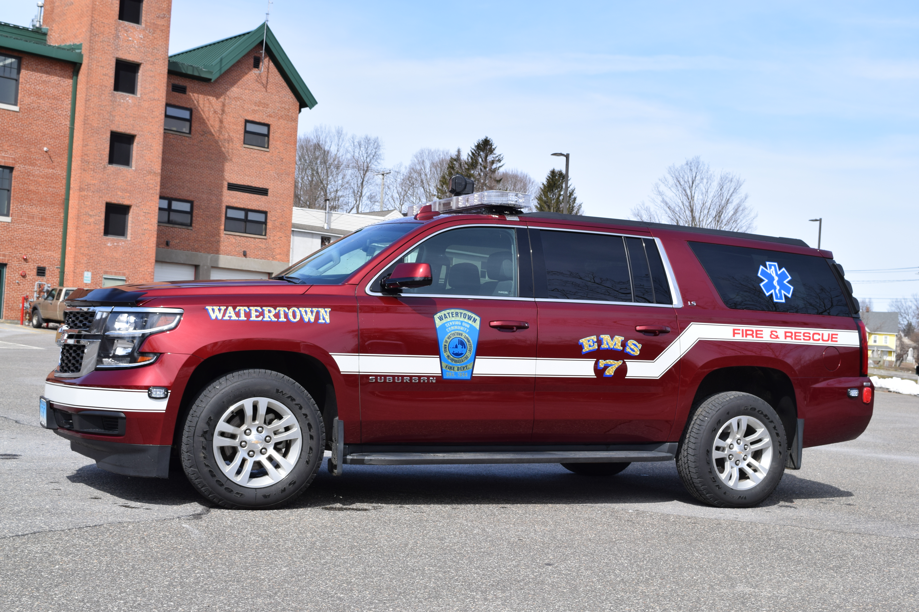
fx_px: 1225
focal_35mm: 48
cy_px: 306
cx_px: 460
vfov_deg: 28.1
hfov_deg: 41.1
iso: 200
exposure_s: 1/400
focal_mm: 32
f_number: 10
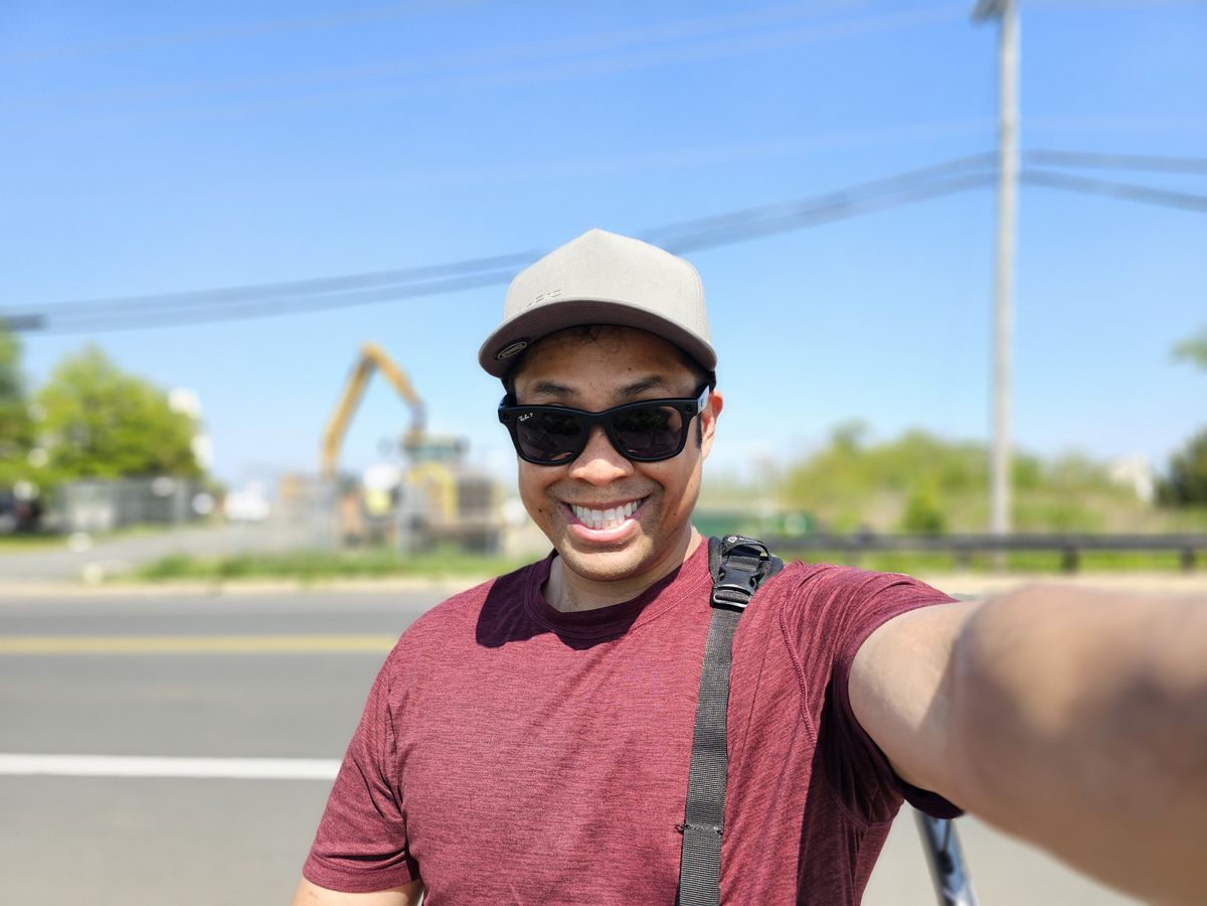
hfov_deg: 73.9
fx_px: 802
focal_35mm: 23
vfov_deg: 58.9
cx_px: 604
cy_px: 453
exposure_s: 1/321
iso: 10
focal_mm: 6.3
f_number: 1.7
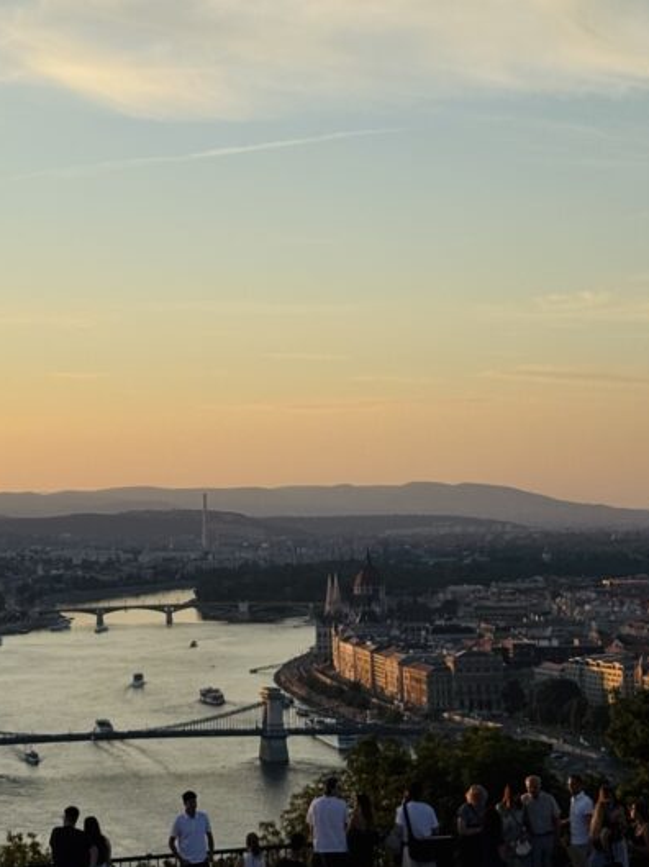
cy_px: 75
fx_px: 2328
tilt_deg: +9.9
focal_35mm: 93
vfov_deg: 20.6
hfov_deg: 15.8
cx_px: 175
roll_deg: +1.0
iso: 64
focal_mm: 6.76
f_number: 1.78
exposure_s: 1/2252
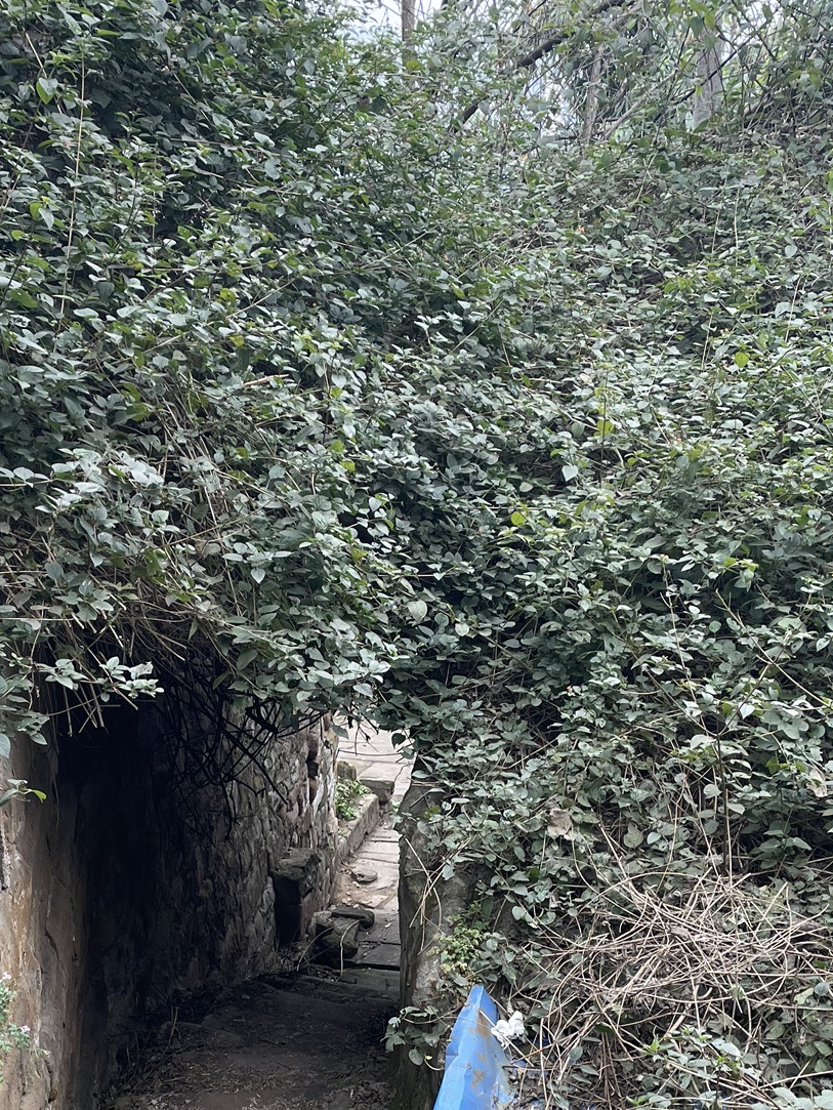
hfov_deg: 30.2
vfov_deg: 37.9
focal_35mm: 48
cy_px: 916
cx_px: 333
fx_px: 1539
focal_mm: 4.2
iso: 50
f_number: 1.6
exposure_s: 1/121
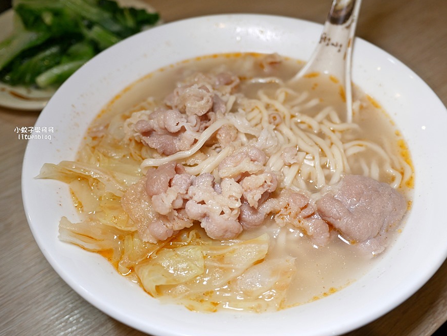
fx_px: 413
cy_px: 181
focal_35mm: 32
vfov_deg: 44.2
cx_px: 236
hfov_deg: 56.8
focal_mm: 14
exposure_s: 1/200
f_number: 2.5
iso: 200
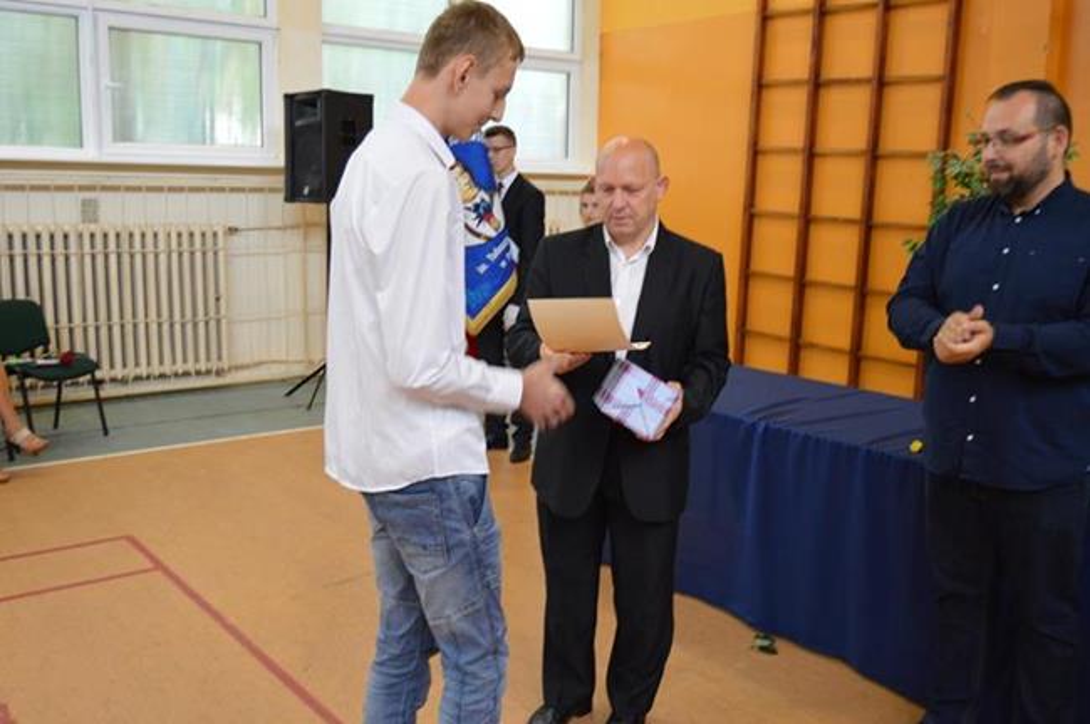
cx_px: 545
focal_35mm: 34
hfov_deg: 55.2
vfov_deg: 38.3
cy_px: 362
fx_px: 1044
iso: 1000
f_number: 3.8
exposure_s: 1/60
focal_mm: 23
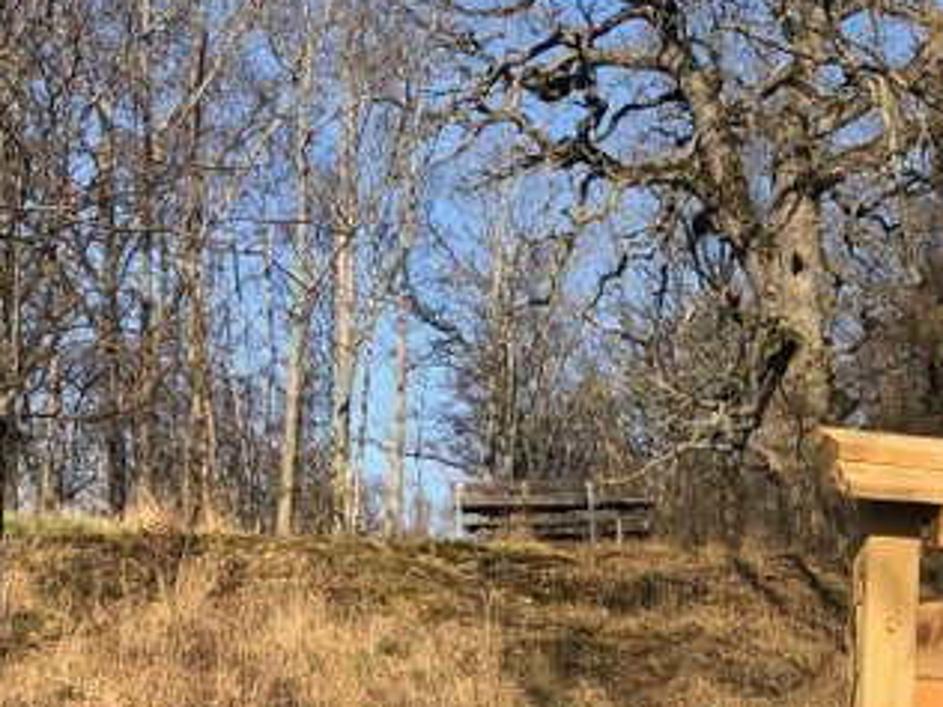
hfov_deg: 21.8
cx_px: 1027
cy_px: 582
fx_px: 2316
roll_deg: -1.4
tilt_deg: +9.6
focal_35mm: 85
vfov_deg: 17.2
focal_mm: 3.99
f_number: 1.8
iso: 20
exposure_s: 1/1230
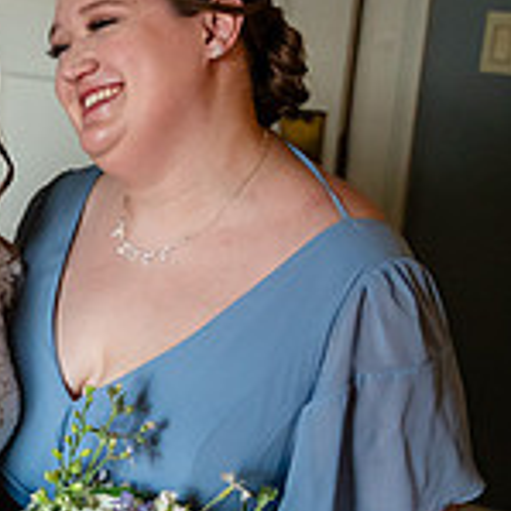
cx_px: -240
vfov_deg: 18.3
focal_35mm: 94
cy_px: 406
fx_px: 1570
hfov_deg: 16.9
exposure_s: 1/320
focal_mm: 28
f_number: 3.2
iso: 2000
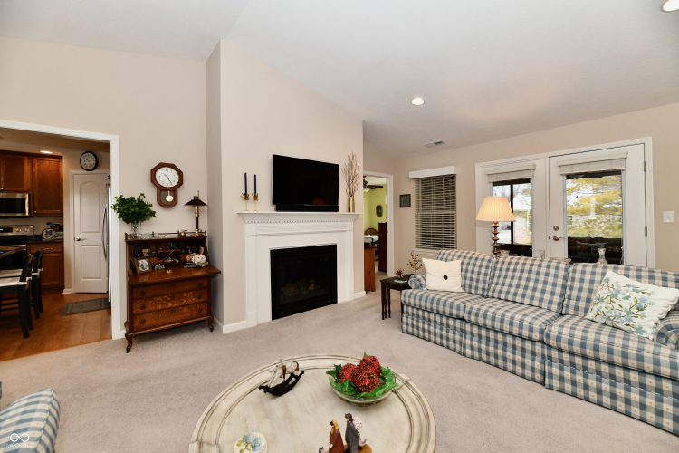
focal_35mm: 14
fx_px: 264
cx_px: 340
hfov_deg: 104.3
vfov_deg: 81.2
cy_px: 226
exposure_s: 1/60
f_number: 6.3
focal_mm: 14
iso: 640
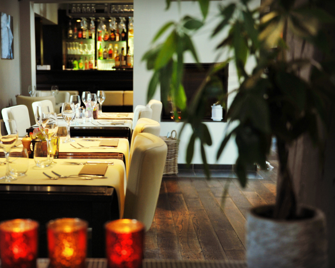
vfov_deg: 32.8
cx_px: 126
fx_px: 456
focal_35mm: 46
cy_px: 135
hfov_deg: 40.1
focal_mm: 38
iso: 800
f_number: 2.8
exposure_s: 1/160
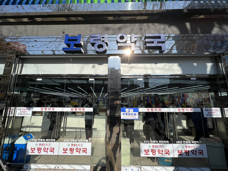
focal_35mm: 13
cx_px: 114
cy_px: 86
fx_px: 86
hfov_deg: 106.2
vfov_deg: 89.9
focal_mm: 1.57
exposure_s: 1/2273
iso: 32
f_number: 1.8
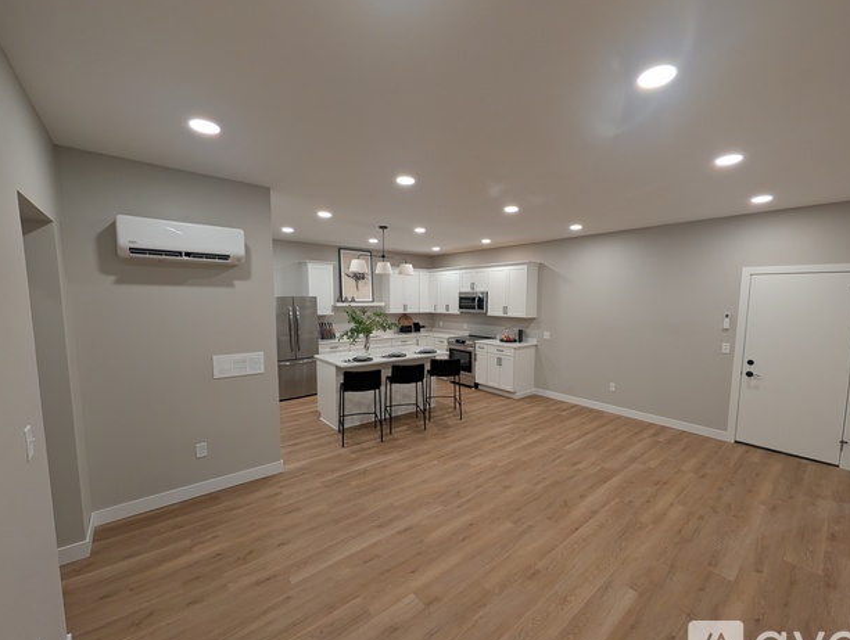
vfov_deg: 90.1
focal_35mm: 13
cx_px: 452
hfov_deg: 105.9
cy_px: 330
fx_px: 320
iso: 63
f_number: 1.7
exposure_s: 1/120
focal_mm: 2.02
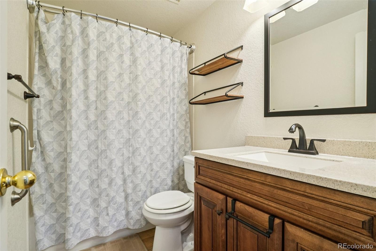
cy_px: 126
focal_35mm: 16
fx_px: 172
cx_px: 188
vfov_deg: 72.0
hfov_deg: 95.0
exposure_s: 1/30
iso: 640
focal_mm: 11
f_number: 8
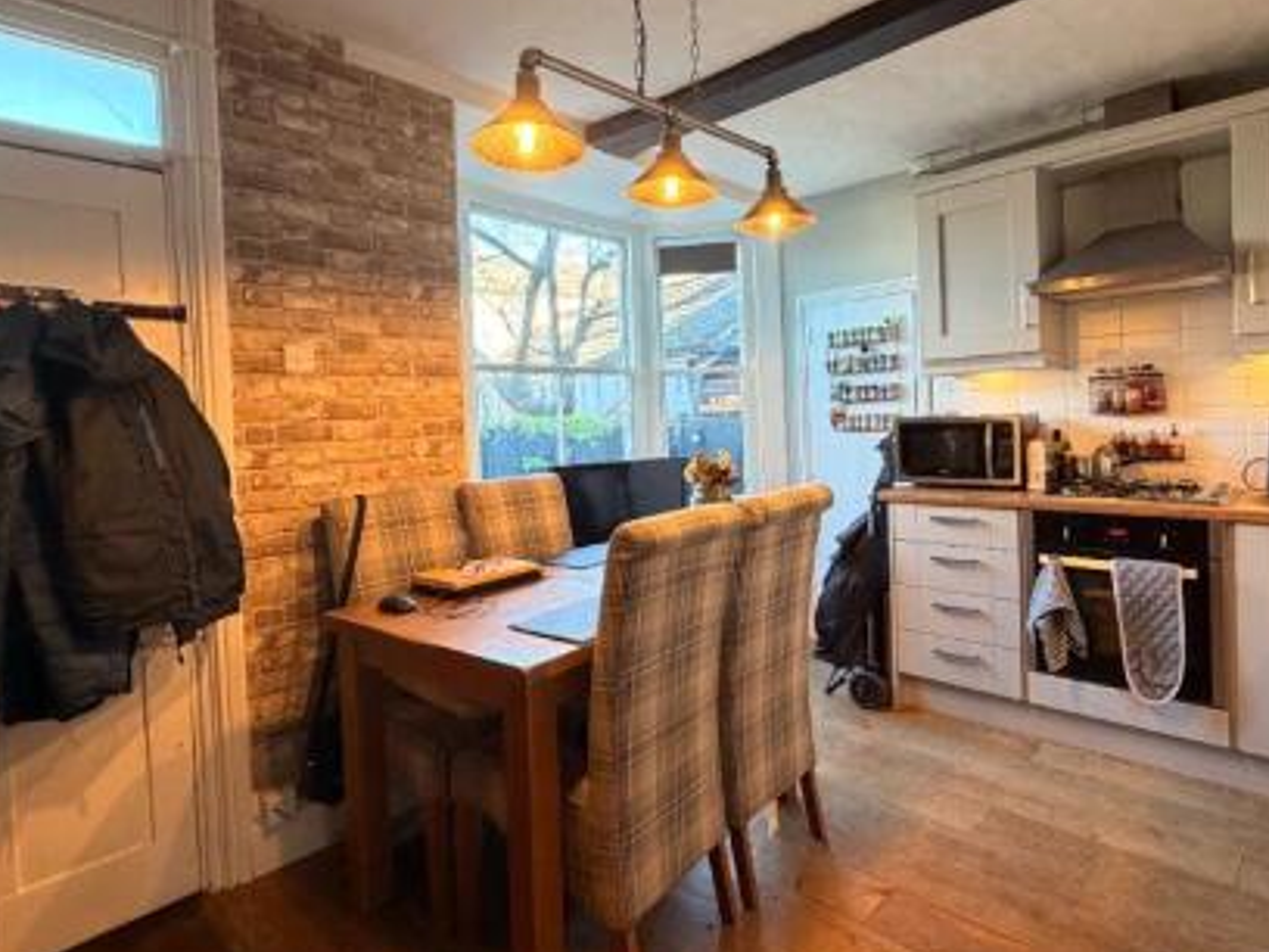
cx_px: 692
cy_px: 431
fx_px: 733
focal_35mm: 20
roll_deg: +2.7
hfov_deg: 81.5
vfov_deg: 65.8
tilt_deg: -1.2
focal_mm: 2.22
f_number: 2.2
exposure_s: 1/50
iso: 200
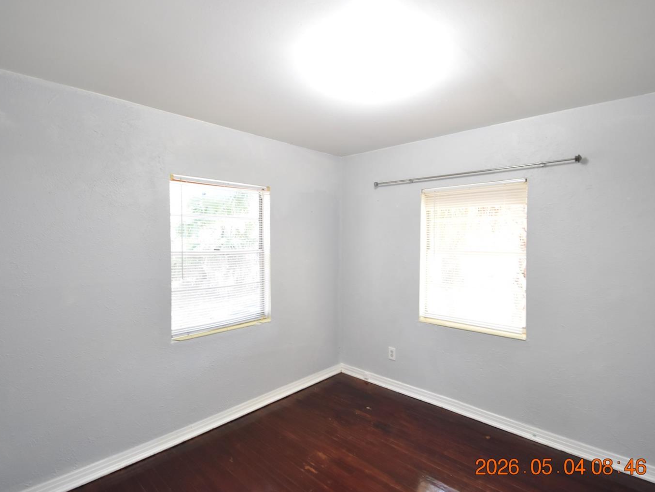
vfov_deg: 74.7
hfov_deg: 91.0
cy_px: 248
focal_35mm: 17
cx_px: 333
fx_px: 322
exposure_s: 1/30
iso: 800
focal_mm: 10
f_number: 3.5
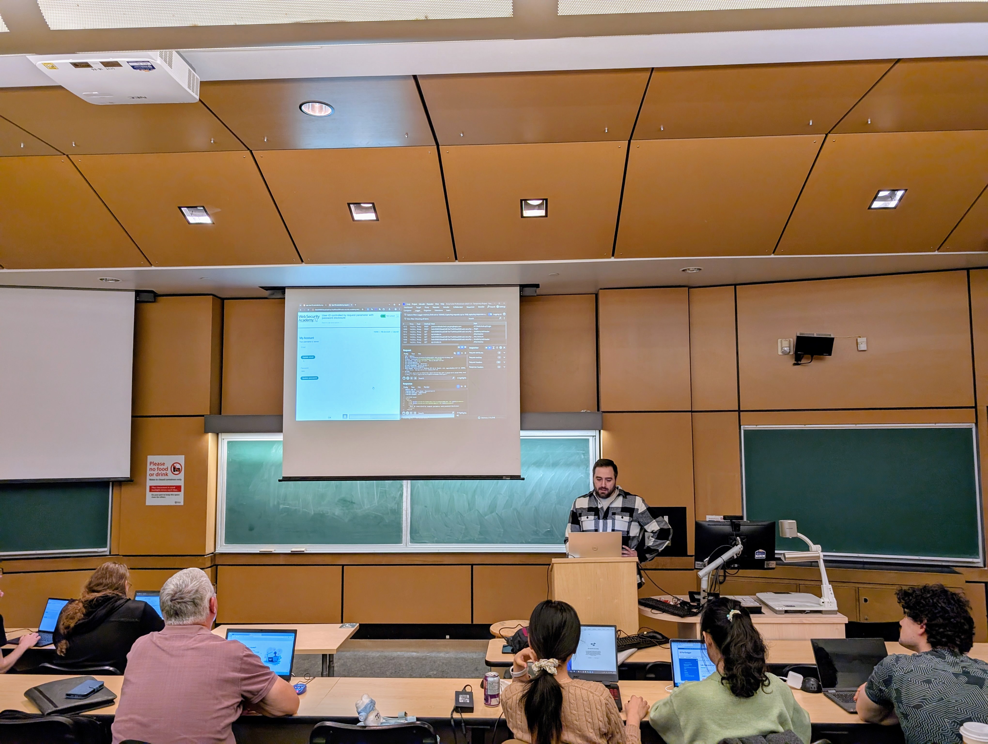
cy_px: 372
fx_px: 686
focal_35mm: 24
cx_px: 494
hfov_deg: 71.5
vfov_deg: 56.9
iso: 63
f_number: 1.68
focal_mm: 6.9
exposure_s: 1/120
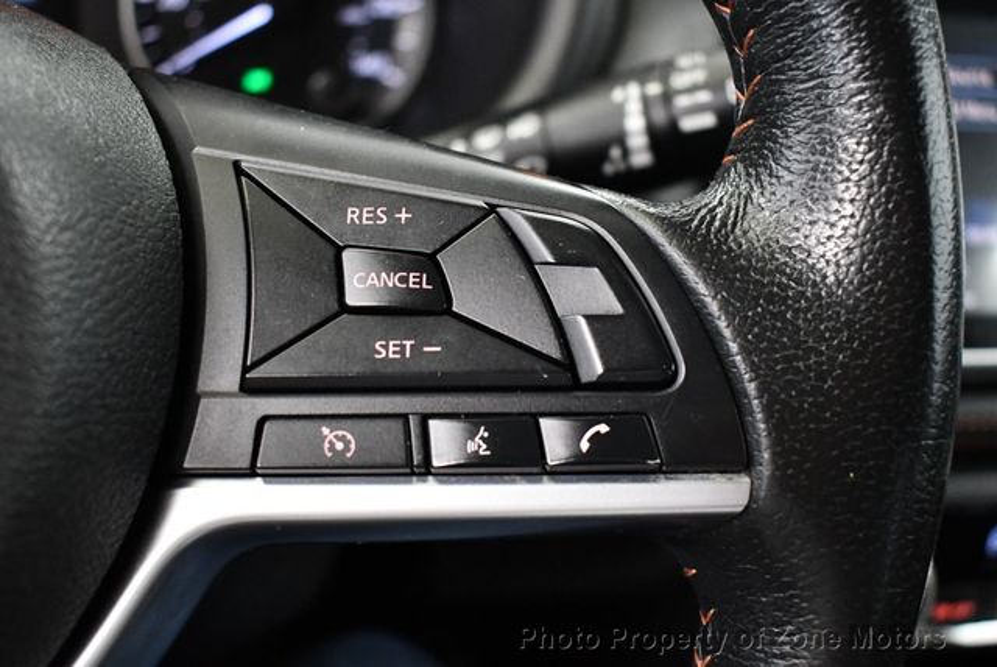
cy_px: 334
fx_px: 1164
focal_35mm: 42
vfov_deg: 32.0
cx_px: 498
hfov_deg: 46.4
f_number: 3.8
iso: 3200
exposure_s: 1/80
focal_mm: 21
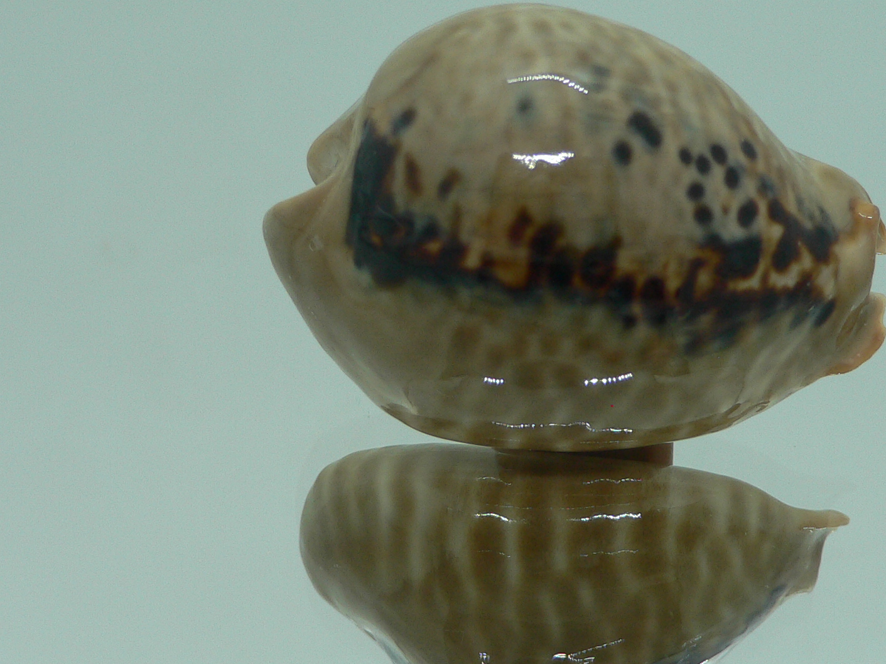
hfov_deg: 38.0
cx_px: 541
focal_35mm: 50
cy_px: 313
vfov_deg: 29.1
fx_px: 1280
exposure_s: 1/60
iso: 80
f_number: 2.8
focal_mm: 4.6
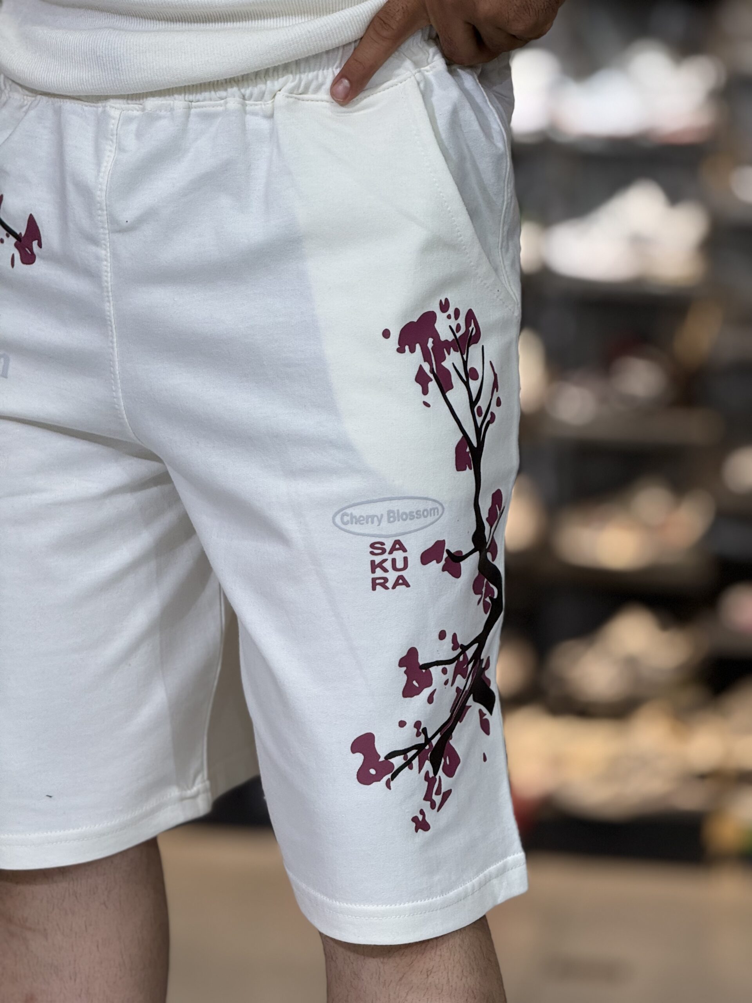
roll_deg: -3.6
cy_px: 502
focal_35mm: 120
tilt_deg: -3.2
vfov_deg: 16.4
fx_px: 3476
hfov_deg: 12.3
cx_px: 376
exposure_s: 1/100
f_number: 2.8
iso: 80
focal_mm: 15.66
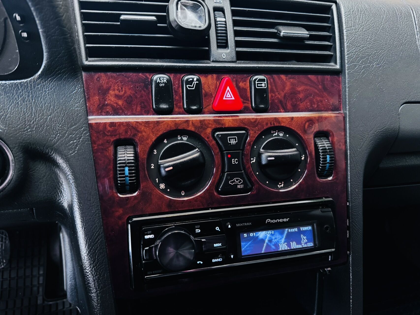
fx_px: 291
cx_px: 210
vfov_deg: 56.8
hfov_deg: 71.6
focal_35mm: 24
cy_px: 158
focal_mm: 6.76
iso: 500
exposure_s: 1/50
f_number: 1.78
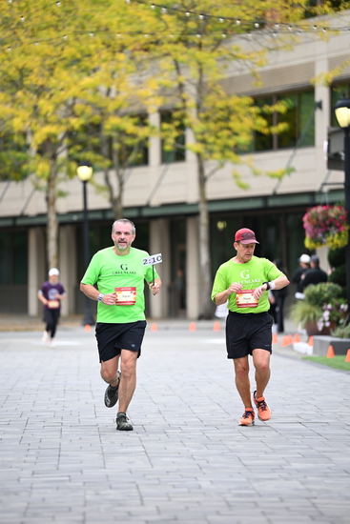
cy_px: 262
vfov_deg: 10.8
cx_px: 175
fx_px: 2769
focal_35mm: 190
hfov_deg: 7.2
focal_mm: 190
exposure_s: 1/2000
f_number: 2.8
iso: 640
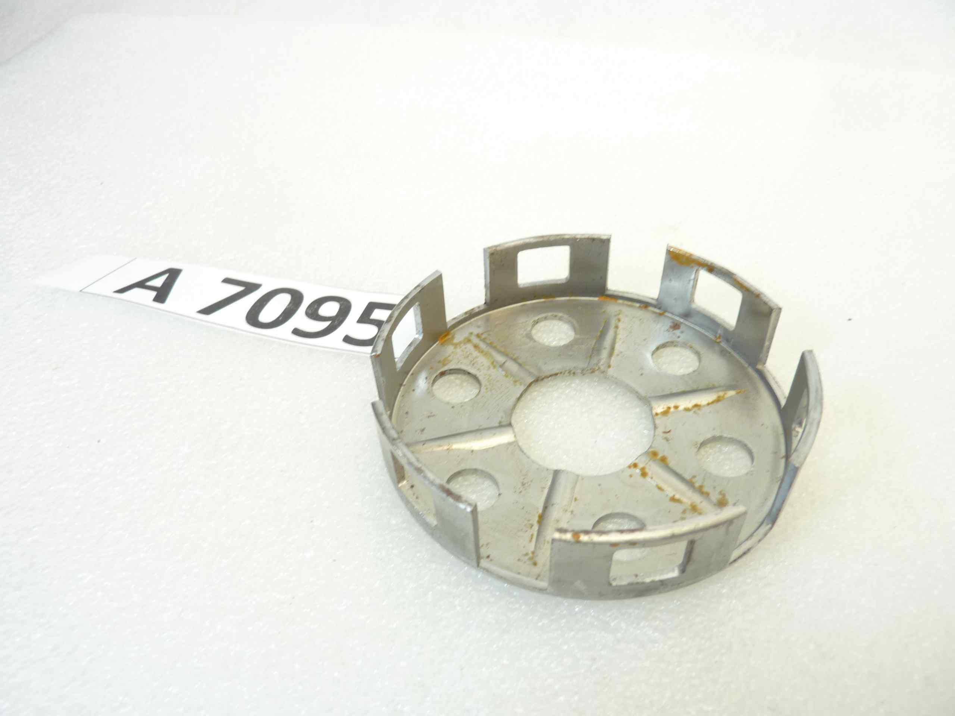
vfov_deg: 54.9
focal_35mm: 25
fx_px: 690
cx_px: 478
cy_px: 358
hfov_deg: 69.4
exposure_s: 1/20
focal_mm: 4.1
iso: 80
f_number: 3.3
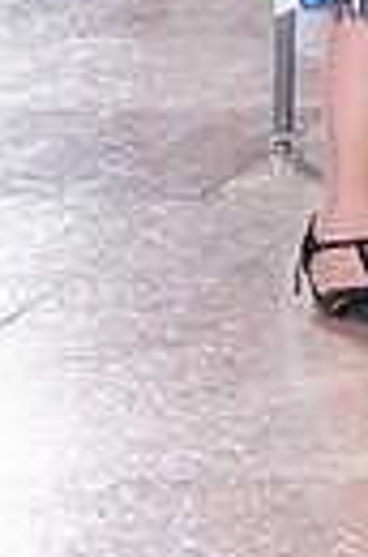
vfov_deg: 6.5
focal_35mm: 313
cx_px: 789
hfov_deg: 4.3
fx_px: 4825
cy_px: -330
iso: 2000
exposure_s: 1/400
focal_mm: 70
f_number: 4
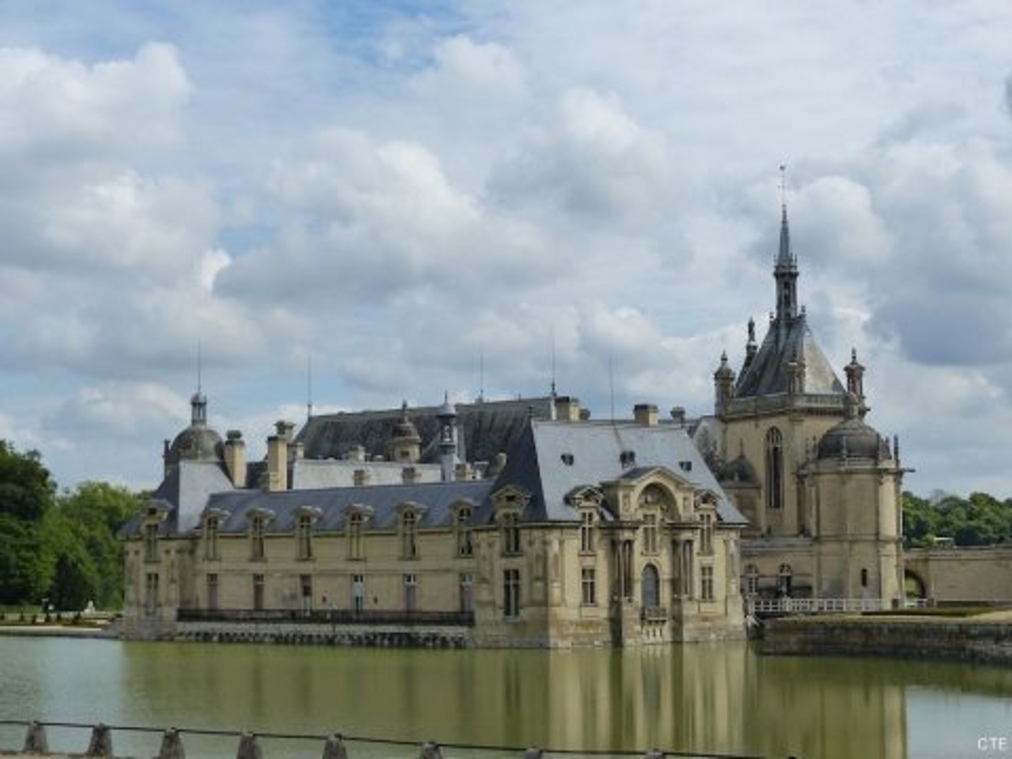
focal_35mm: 70
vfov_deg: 21.0
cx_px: 506
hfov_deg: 27.8
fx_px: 2046
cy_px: 380
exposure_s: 1/1600
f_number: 4
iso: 160
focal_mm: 11.9
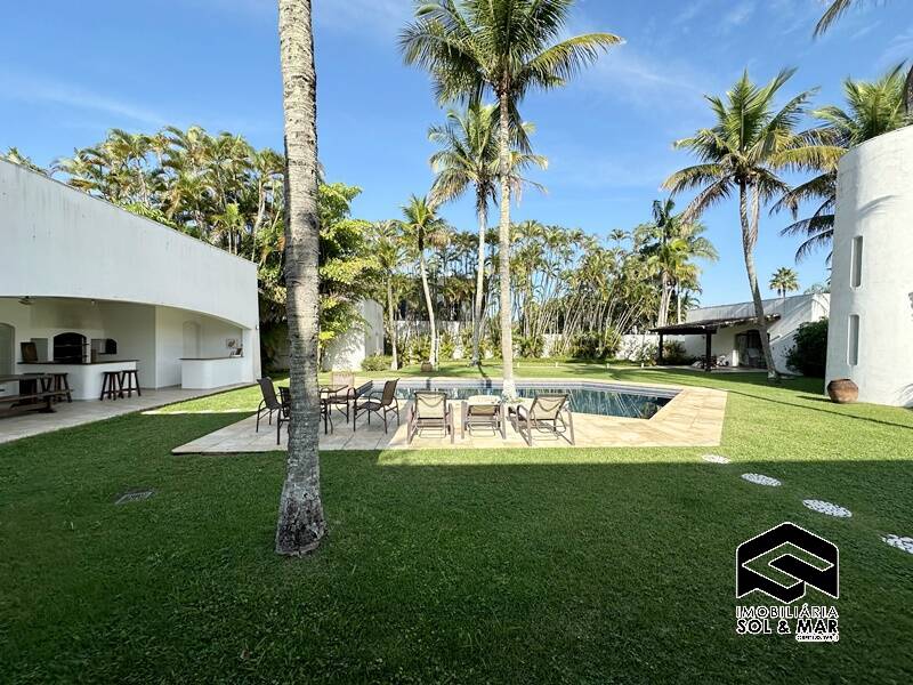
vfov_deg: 85.7
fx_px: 369
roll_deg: -1.0
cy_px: 342
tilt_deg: -0.2
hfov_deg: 102.1
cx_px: 456
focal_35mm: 14
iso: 50
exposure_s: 1/1221
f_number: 2.2
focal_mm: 2.22
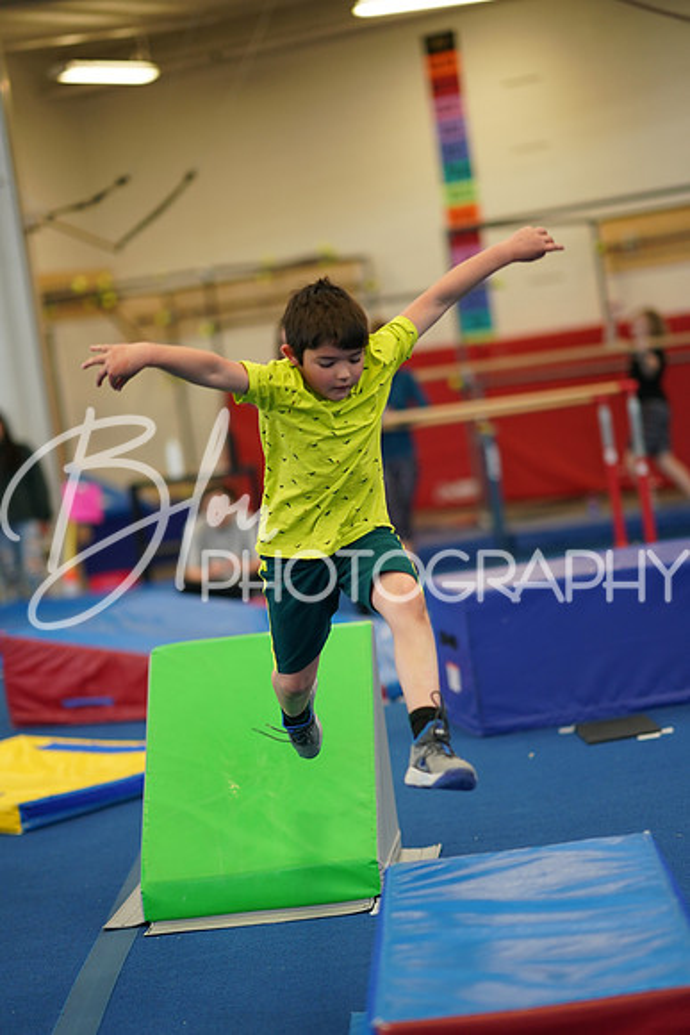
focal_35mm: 85
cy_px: 518
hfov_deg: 16.1
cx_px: 345
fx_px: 2442
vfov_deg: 23.9
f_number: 1.4
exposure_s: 1/500
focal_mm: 85
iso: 800
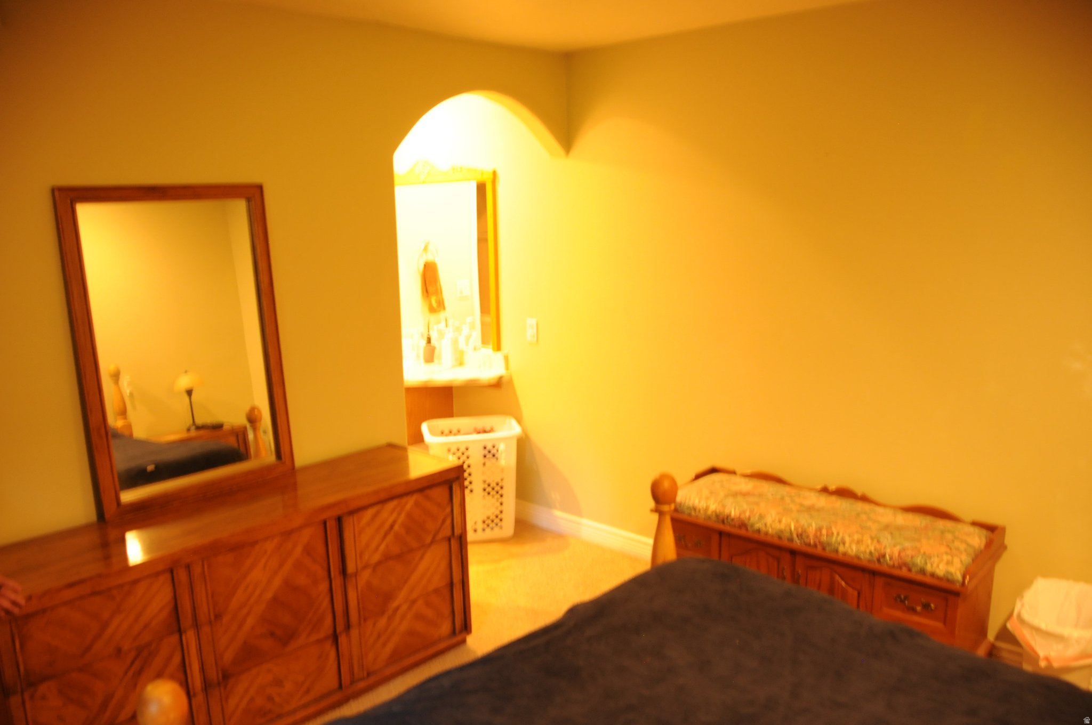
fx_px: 818
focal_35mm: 27
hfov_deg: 67.4
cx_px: 546
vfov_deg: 47.8
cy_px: 362
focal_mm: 18
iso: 800
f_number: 4
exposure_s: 1/8
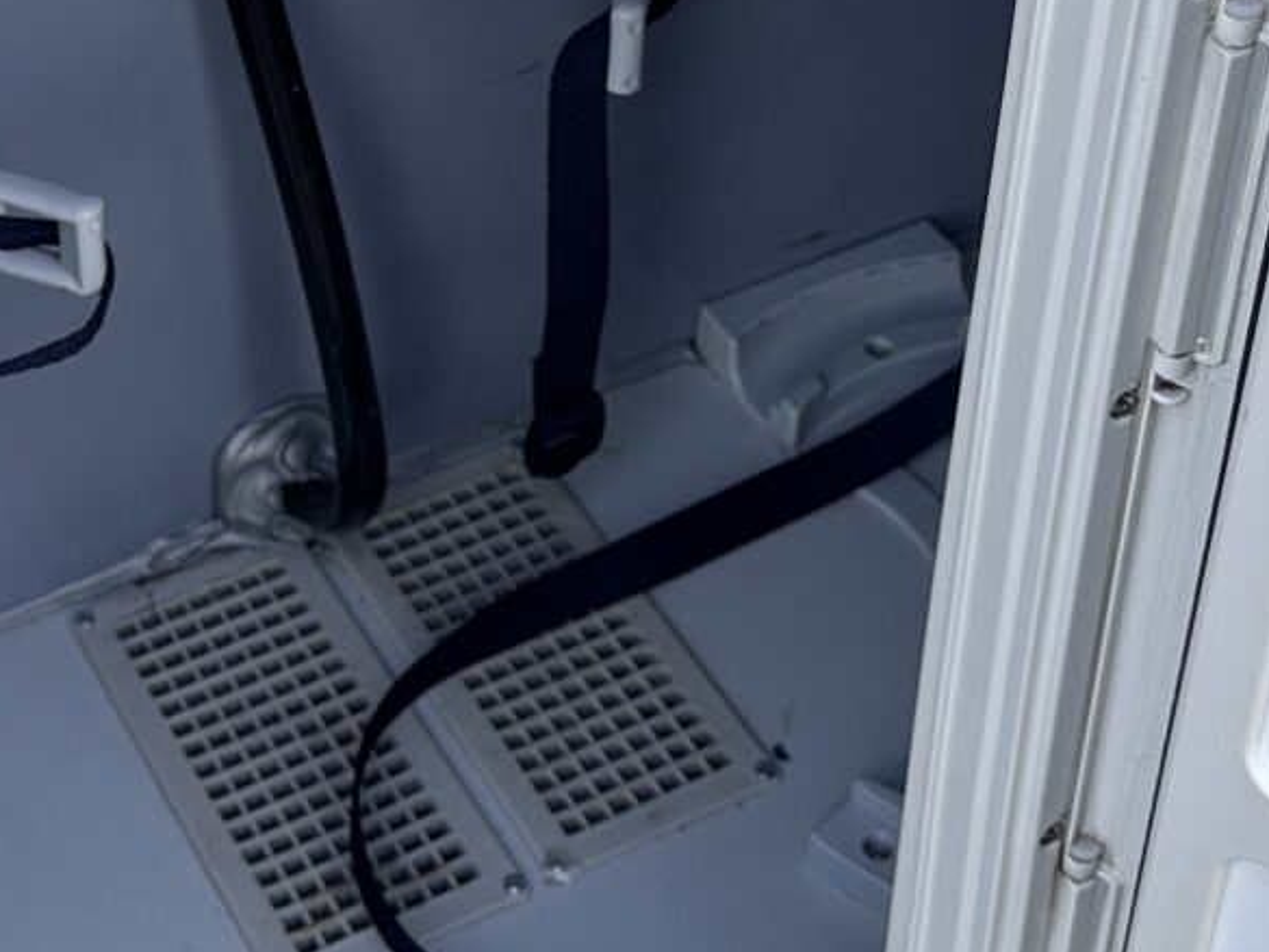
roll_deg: +0.2
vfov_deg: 17.2
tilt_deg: -36.1
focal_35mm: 84
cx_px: 343
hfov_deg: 23.1
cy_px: -13
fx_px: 3080
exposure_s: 1/989
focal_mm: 6.86
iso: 80
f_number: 1.78
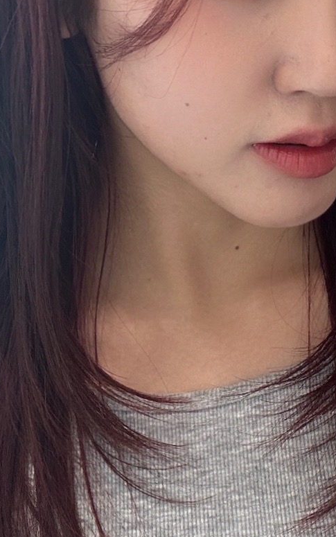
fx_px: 1230
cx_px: 272
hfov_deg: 15.5
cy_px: 152
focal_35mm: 84
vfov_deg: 24.4
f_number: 1.9
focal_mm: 2.69
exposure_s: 1/60
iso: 50
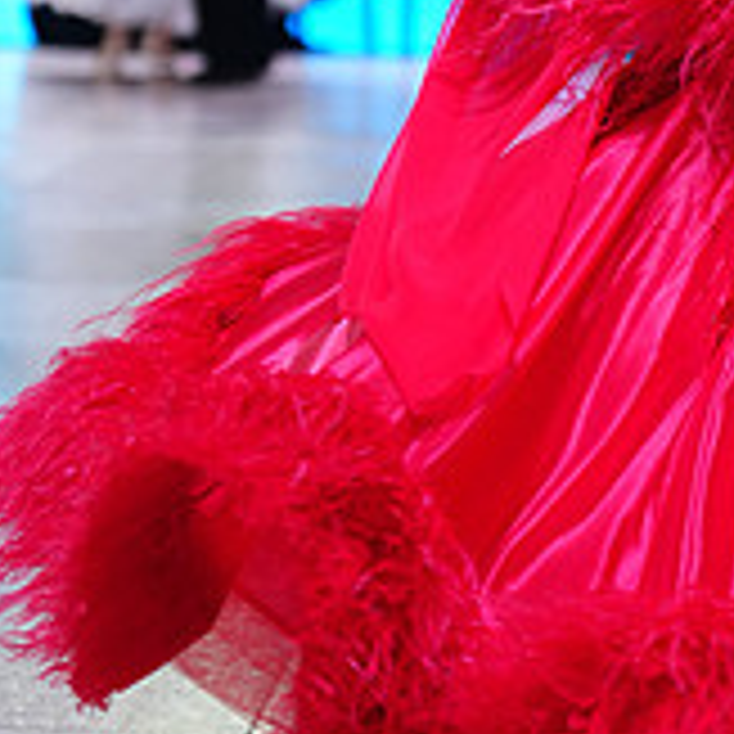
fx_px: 5086
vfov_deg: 8.1
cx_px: 862
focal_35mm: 212
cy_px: -230
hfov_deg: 8.2
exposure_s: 1/500
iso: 800
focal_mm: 70
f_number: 2.8
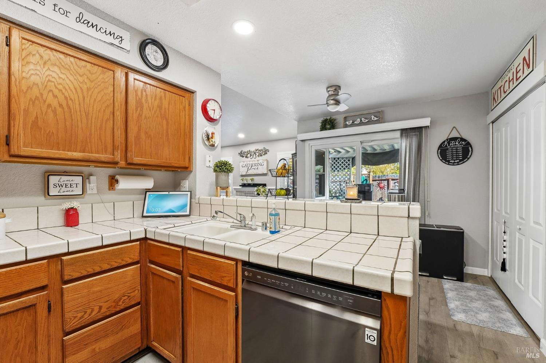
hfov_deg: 104.3
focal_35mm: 14
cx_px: 273
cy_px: 182
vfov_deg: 81.2
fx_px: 212
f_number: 8
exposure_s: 1/15
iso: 640
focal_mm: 14
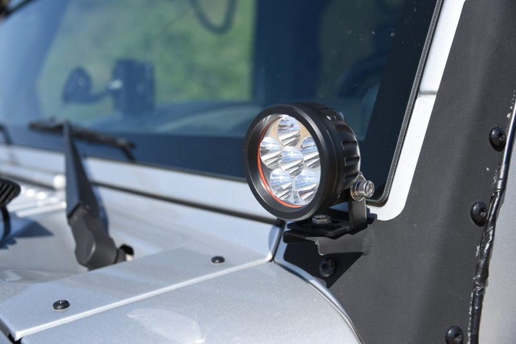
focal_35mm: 56
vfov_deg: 24.2
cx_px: 258
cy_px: 172
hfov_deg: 35.6
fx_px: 803
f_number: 4.5
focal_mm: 56
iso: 200
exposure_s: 1/1250
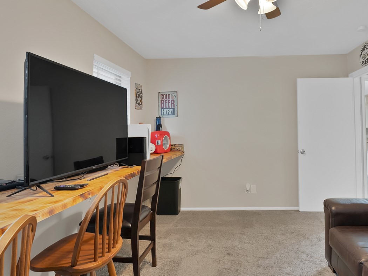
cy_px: 125
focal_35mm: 22
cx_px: 227
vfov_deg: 61.0
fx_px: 234
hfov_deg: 75.2
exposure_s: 1.6
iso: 640
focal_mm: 12
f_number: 9
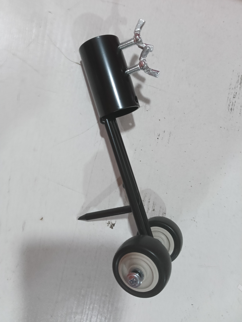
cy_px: 161
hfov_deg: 51.4
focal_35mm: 27
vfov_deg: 65.3
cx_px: 121
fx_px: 252
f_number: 1.8
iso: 800
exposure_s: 1/100
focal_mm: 3.61
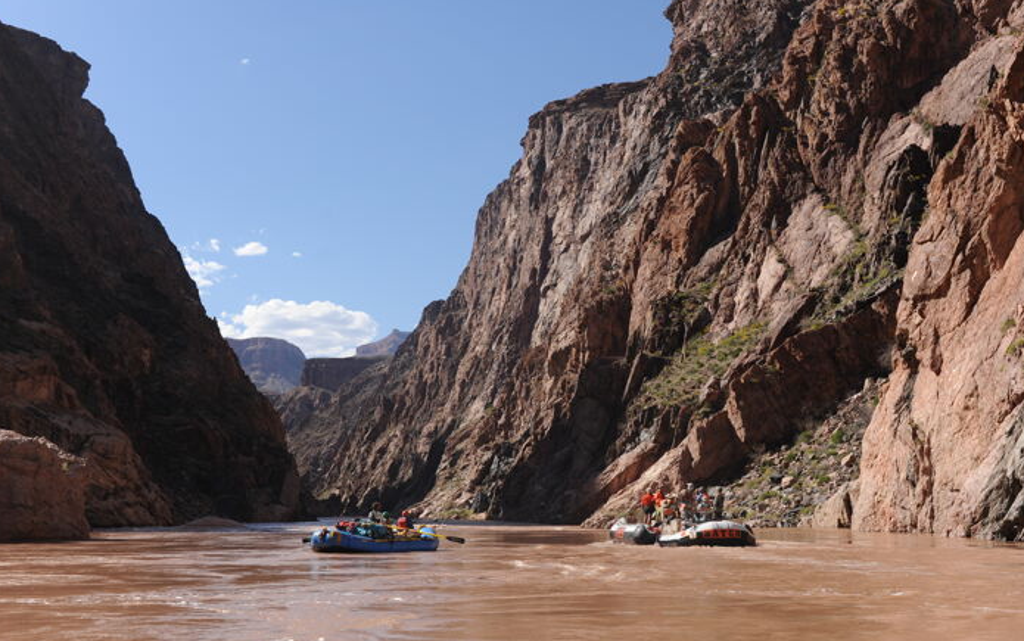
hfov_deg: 48.2
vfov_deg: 31.3
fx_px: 1145
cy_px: 339
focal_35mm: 41
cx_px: 553
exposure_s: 1/800
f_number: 7.1
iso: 200
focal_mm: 35
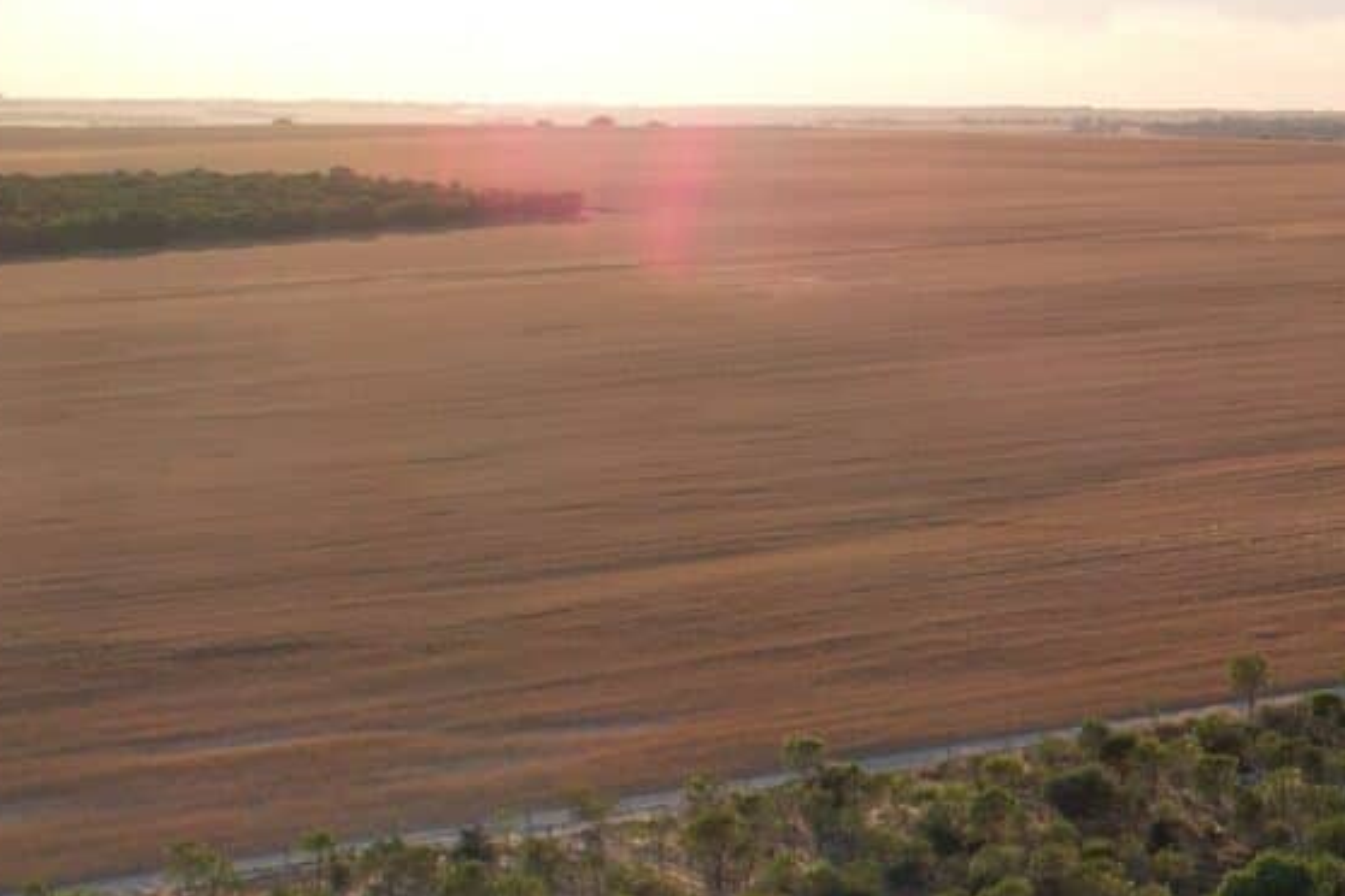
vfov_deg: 13.5
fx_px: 3773
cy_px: 606
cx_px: 2663
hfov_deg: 16.0
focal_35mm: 101
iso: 100
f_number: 2.8
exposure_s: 1/1250
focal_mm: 8.38
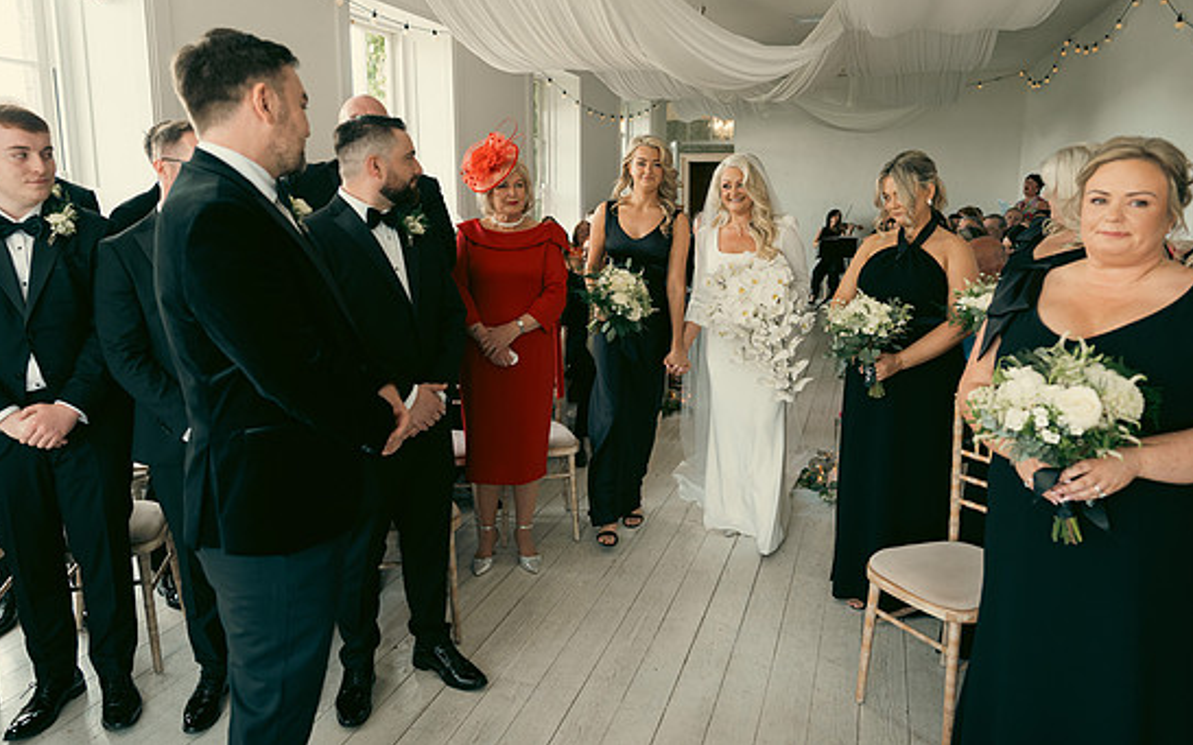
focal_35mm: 26
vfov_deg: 47.5
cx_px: 601
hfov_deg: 70.4
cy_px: 324
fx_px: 845
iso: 500
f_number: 3.5
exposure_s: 1/160
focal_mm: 24
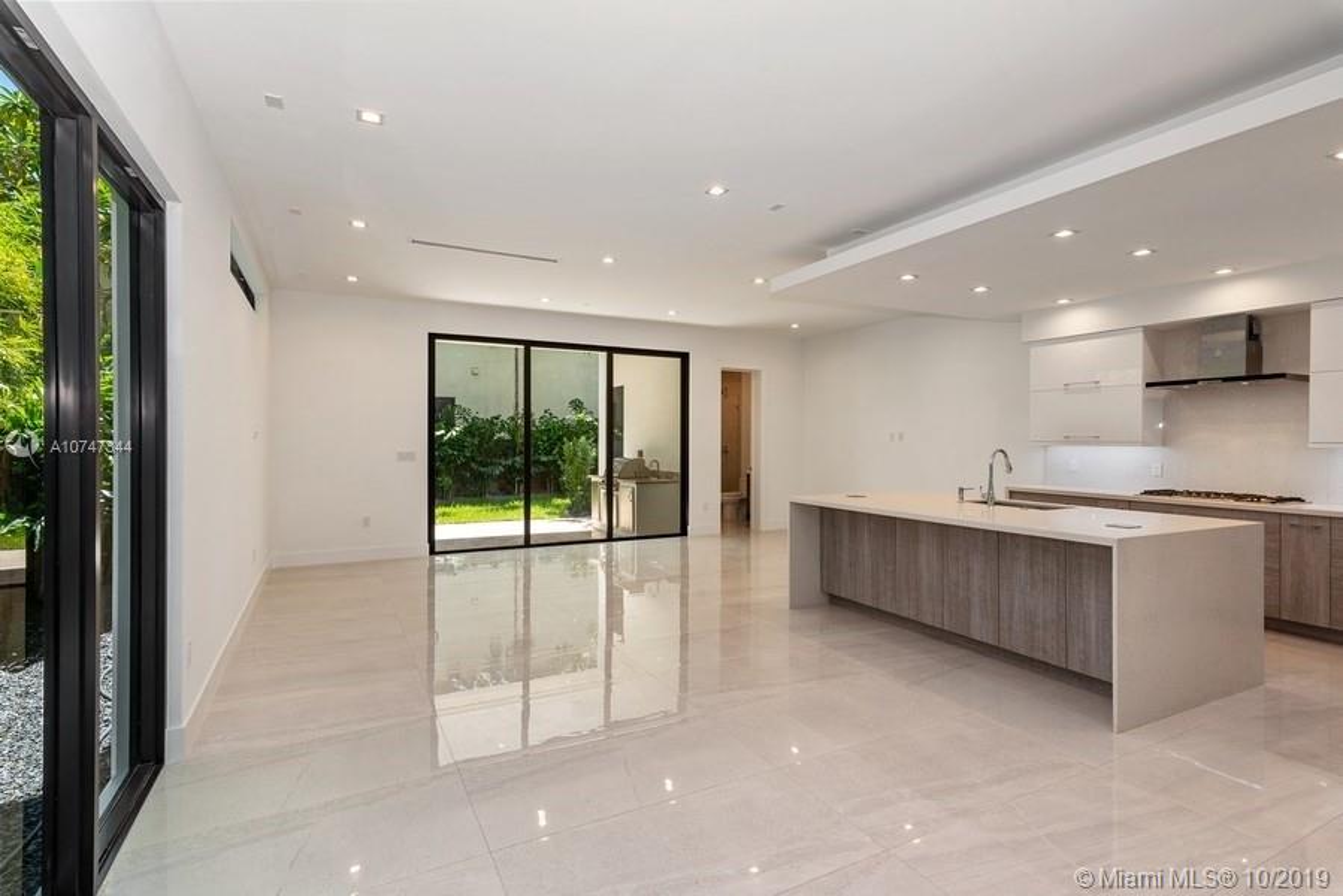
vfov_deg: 70.5
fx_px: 634
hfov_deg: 93.3
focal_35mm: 17
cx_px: 672
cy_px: 448
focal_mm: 17
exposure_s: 1/20
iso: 200
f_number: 8
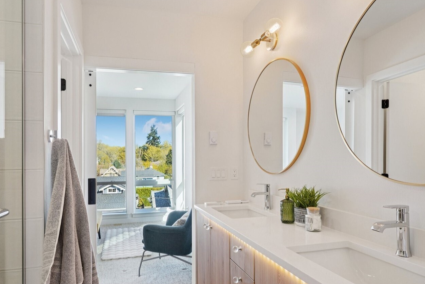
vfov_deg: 54.9
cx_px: 201
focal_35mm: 23
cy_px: 160
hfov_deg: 76.0
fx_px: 272
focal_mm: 17
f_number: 8
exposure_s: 1/90
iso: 400
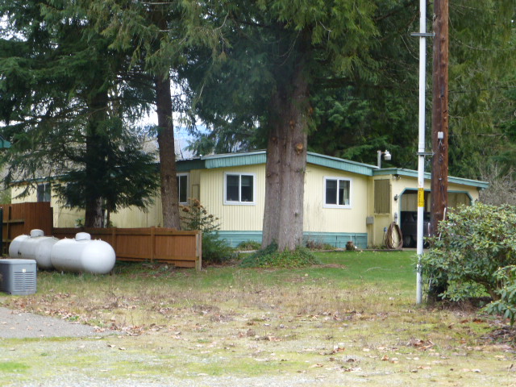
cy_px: 194
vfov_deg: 19.6
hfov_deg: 26.0
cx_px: 258
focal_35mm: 75
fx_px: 1118
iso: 200
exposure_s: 1/60
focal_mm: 13.3
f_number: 5
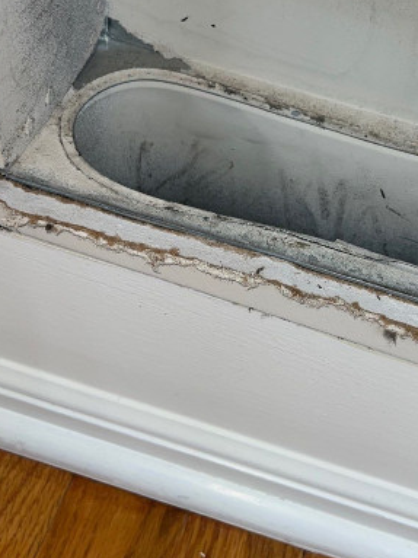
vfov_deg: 40.8
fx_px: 741
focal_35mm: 46
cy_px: 192
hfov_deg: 30.9
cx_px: 323
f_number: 2.2
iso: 32
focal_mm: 4.2
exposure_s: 1/120
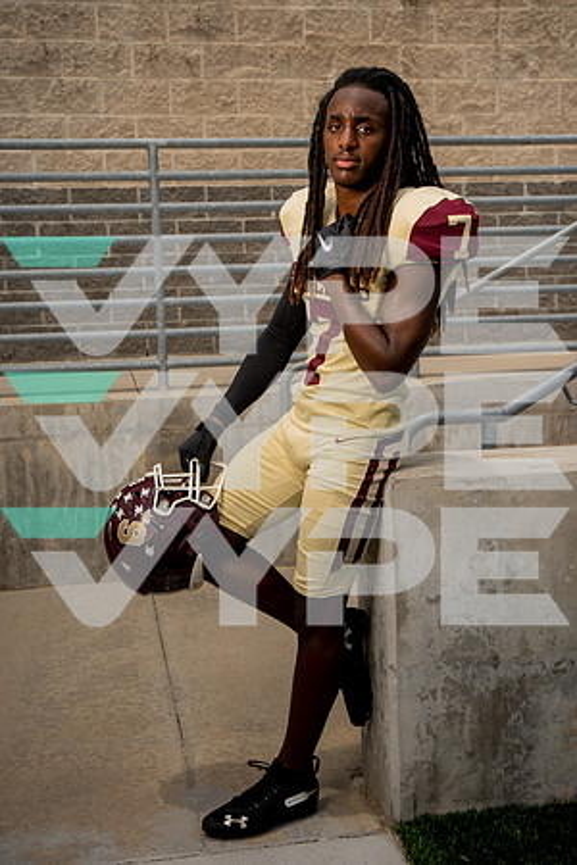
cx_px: 288
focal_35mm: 47
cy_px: 432
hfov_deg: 28.6
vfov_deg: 41.9
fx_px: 1130
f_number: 6.3
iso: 50
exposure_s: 1/200
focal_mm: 47
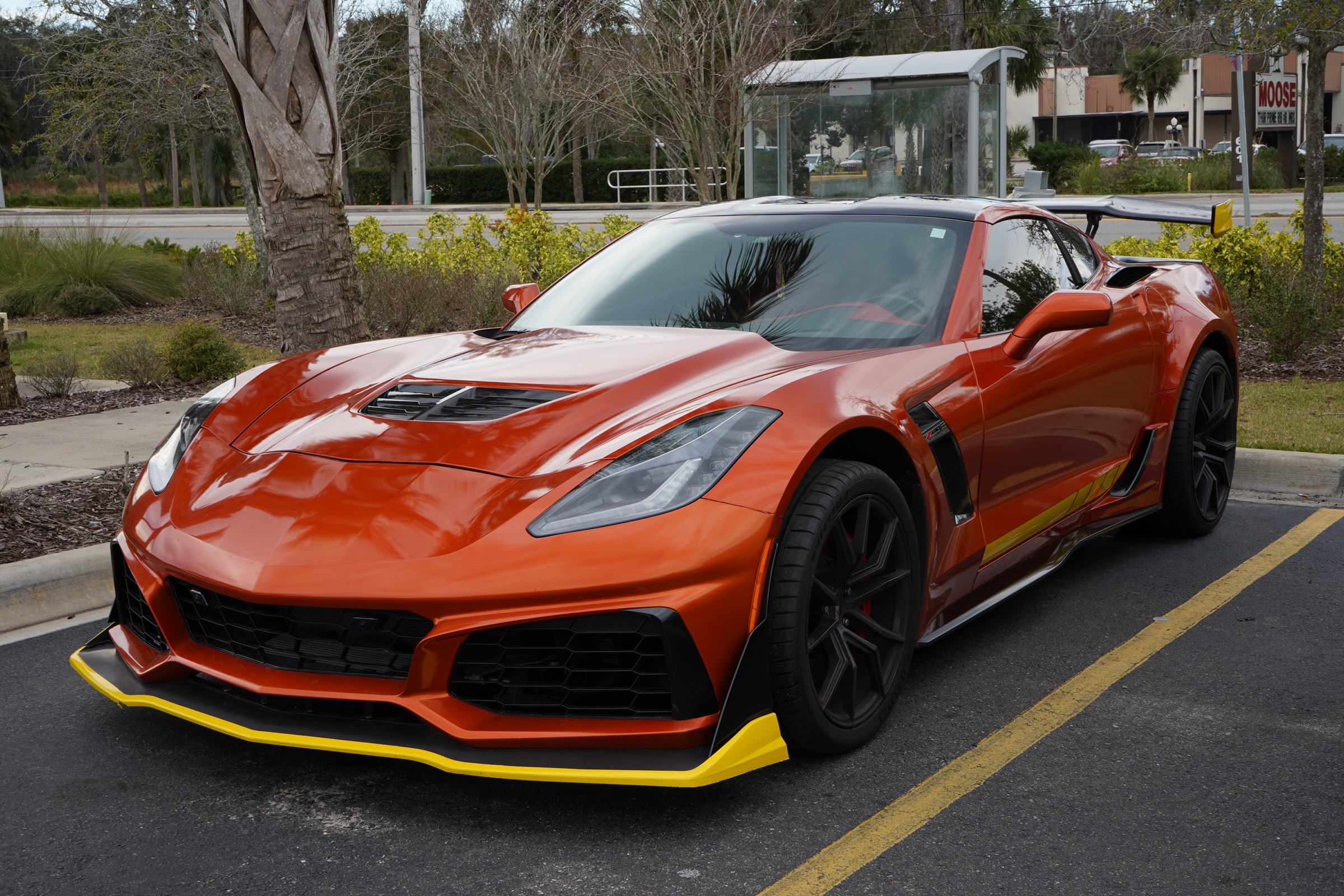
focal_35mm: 44
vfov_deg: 30.5
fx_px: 1643
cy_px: 448
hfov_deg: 44.5
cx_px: 672
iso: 100
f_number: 13
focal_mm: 44
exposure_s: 1/20
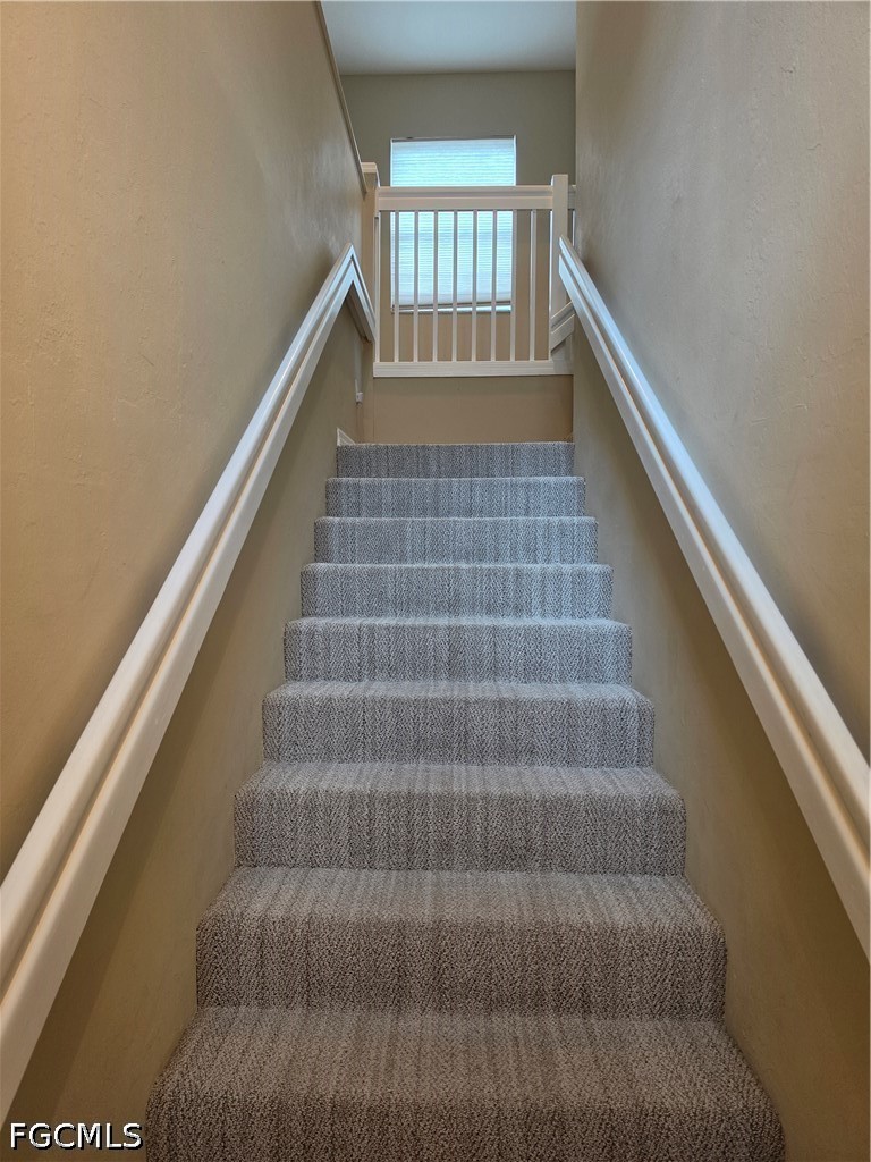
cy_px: 581
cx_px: 436
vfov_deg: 73.9
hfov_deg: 58.9
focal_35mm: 23
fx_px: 772
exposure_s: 1/120
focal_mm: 6.5
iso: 160
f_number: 1.4
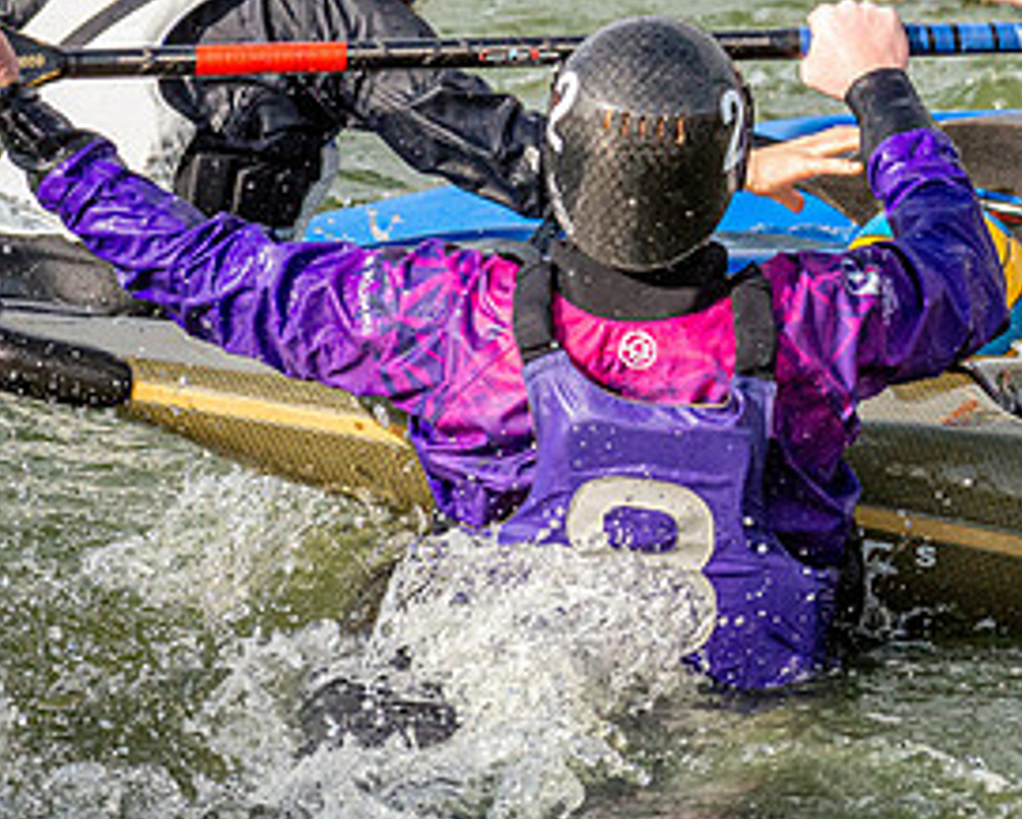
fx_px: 16430
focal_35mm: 543
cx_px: 1288
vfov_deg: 2.9
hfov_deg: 3.6
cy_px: 15
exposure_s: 1/3200
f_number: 7.1
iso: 2500
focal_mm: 200
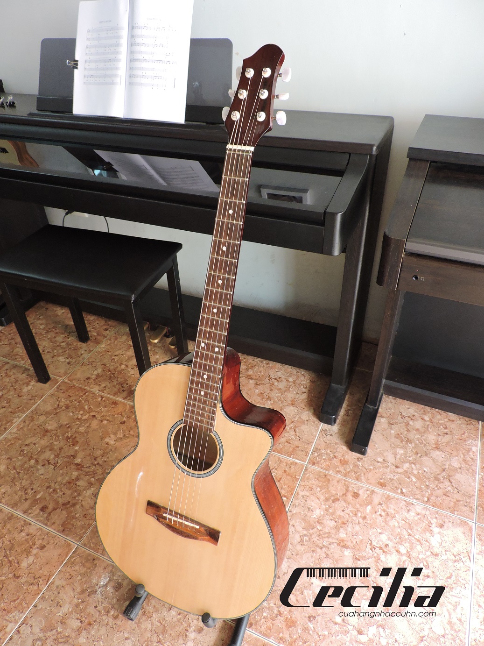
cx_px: 242
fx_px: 447
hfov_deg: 56.8
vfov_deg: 71.6
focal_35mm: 24
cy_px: 323
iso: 400
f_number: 3
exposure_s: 1/30
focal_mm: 4.3
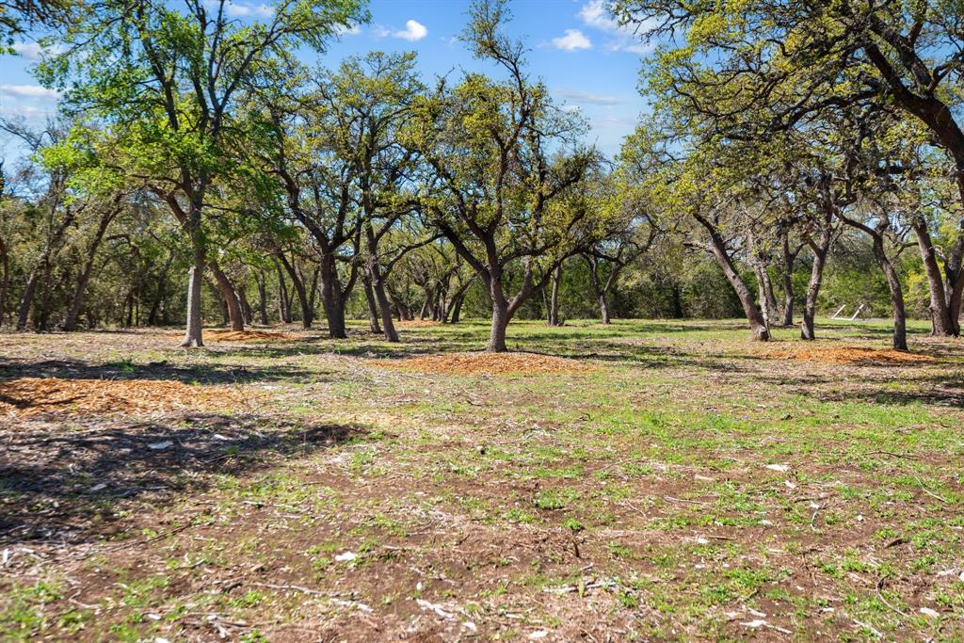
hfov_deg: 54.4
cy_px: 322
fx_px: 937
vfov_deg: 37.9
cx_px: 482
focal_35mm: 35
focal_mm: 35
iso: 200
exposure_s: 1/160
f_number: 9
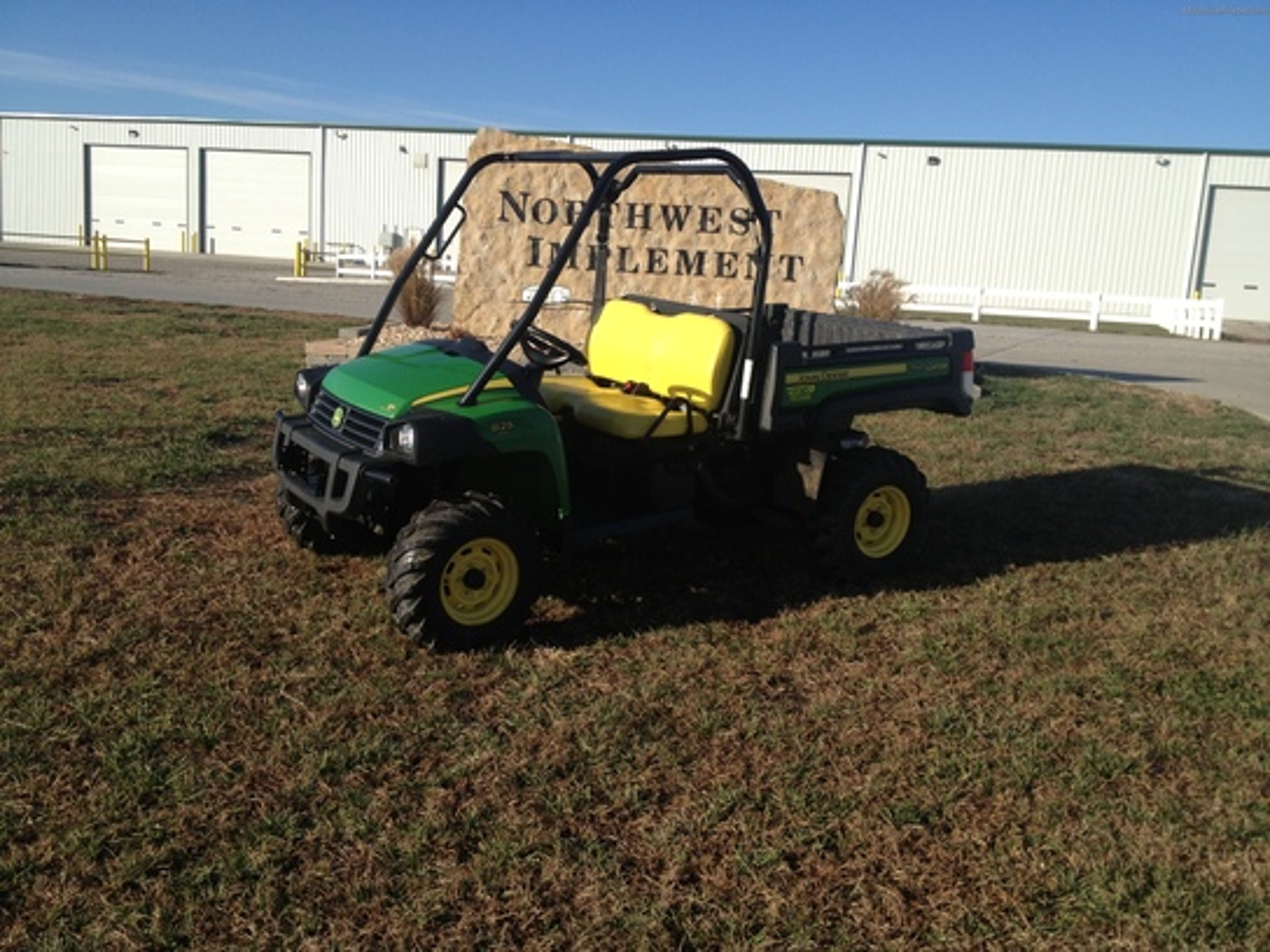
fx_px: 1284
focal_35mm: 35
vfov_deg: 40.7
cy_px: 476
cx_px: 635
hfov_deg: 52.6
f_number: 2.4
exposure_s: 1/1623
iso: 50
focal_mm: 4.28
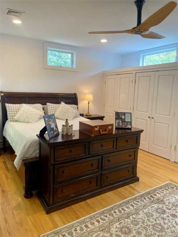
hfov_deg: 54.9
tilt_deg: -7.8
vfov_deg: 69.4
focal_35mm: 25
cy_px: 118
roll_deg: -1.9
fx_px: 171
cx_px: 89
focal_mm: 5.1
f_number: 1.6
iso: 100
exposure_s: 1/120
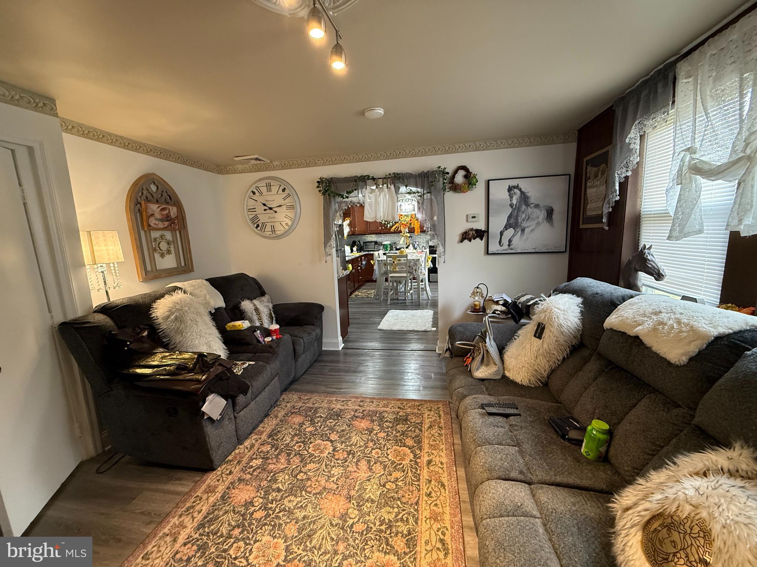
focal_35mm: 14
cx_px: 378
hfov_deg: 102.1
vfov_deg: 85.7
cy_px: 284
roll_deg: +1.9
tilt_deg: -8.6
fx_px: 306
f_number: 2.2
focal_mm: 2.22
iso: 320
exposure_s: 1/60
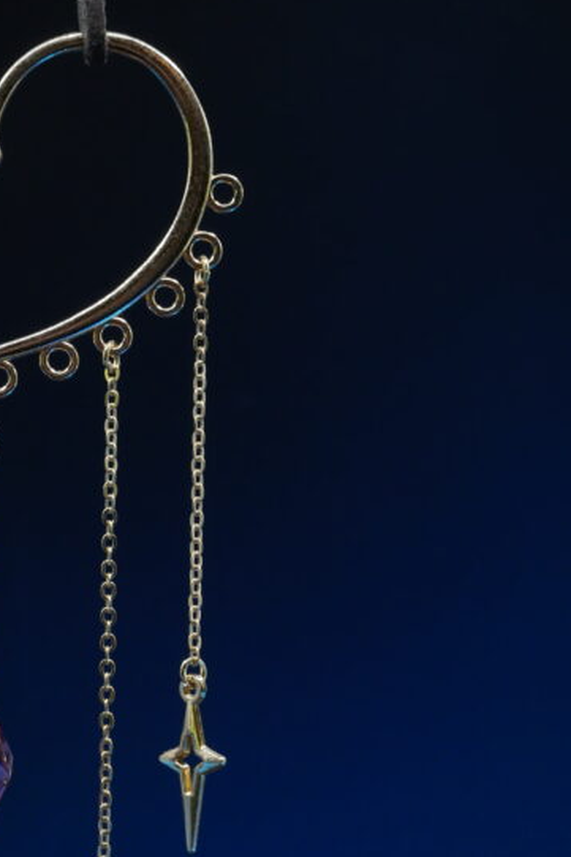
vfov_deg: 22.0
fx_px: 2190
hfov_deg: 14.7
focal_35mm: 92
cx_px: 98
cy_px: 610
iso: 800
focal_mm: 30
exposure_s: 1/60
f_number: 6.3
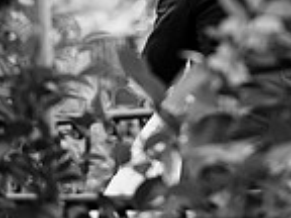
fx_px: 2144
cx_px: 223
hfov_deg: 7.8
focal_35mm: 255
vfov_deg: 5.8
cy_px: -95
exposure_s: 1/250
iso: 200
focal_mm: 85
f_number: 2
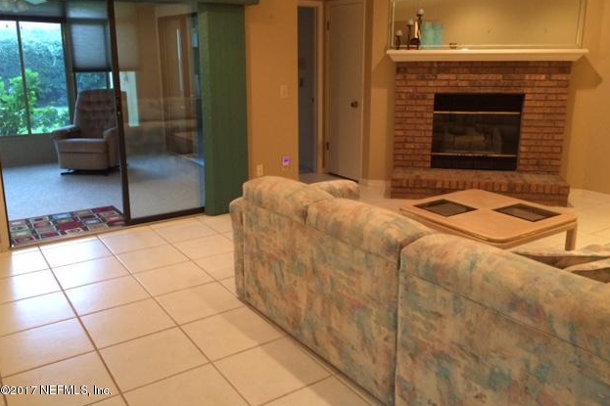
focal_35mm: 31
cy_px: 175
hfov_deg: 60.3
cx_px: 308
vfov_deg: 42.2
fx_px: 525
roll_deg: +1.0
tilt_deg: -11.5
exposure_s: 1/30
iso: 320
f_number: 2.2
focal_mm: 4.15
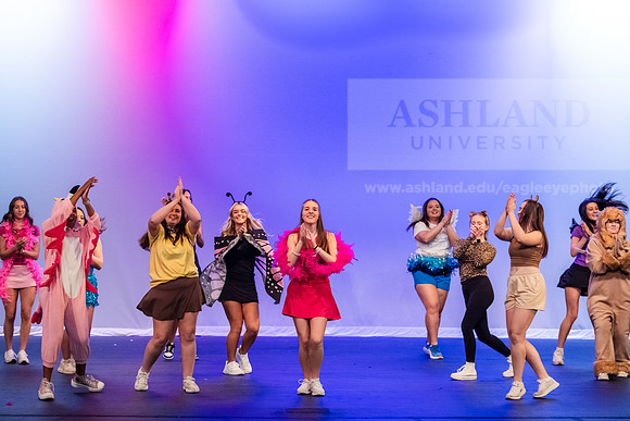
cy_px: 210
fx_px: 1838
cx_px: 315
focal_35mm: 105
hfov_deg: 19.5
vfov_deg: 13.0
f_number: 3.2
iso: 4000
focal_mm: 105
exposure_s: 1/320
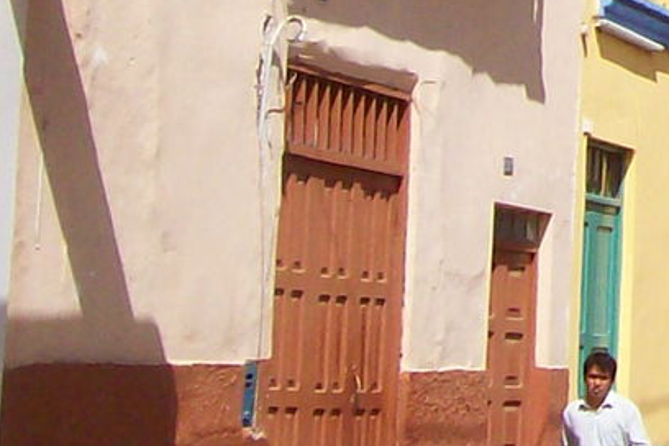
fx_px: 3270
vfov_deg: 7.6
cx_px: 1331
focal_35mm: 176
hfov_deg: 10.7
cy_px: -350
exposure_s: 1/890
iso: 80
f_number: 4.8
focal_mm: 6
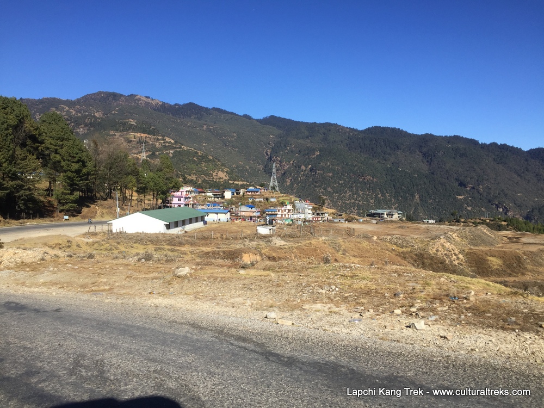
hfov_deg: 61.7
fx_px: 456
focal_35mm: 29
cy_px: 204
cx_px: 272
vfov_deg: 48.2
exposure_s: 1/1883
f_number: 2.2
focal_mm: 4.15
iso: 32
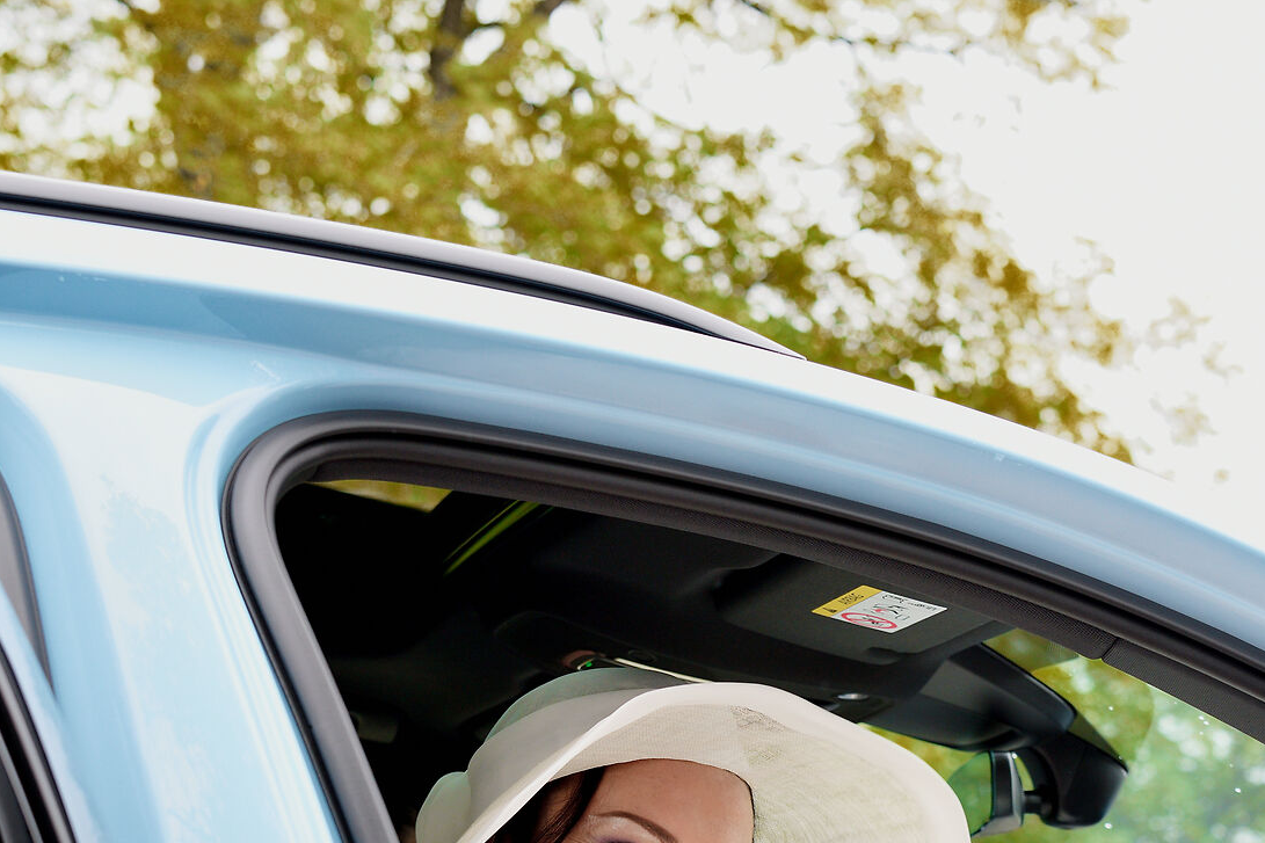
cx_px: 666
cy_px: 908
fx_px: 2705
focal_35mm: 77
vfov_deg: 17.2
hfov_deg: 26.3
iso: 250
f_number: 3.5
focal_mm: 35
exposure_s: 1/250
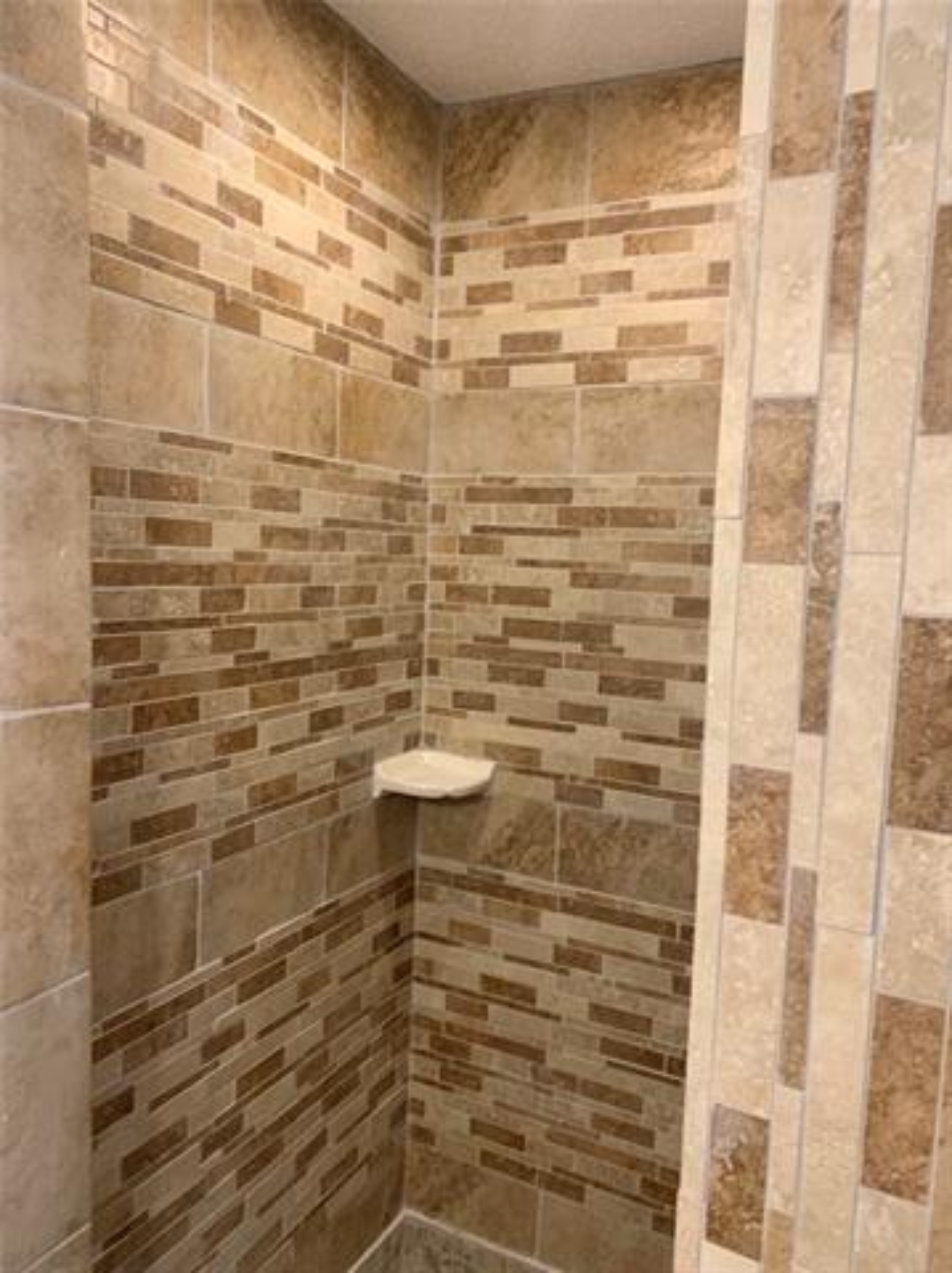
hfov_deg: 53.0
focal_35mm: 26
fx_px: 955
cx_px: 476
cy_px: 636
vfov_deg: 67.4
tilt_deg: -5.9
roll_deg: -0.6
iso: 125
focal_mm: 4.25
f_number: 1.8
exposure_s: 1/60
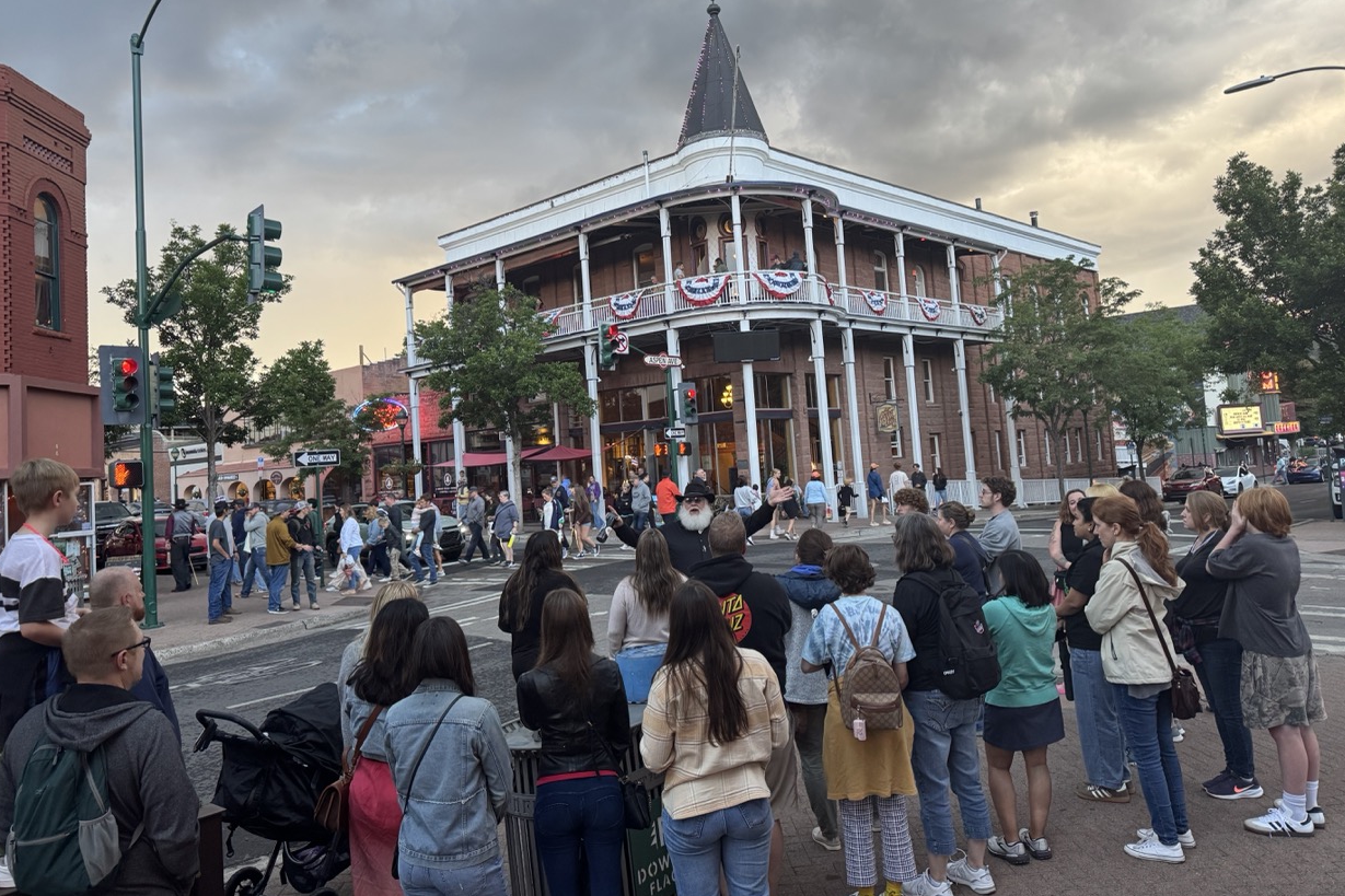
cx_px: 652
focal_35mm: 26
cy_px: 383
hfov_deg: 69.4
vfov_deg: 49.4
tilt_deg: +4.5
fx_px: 971
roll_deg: +3.3
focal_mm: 6.76
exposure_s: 1/120
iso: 200
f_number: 1.78
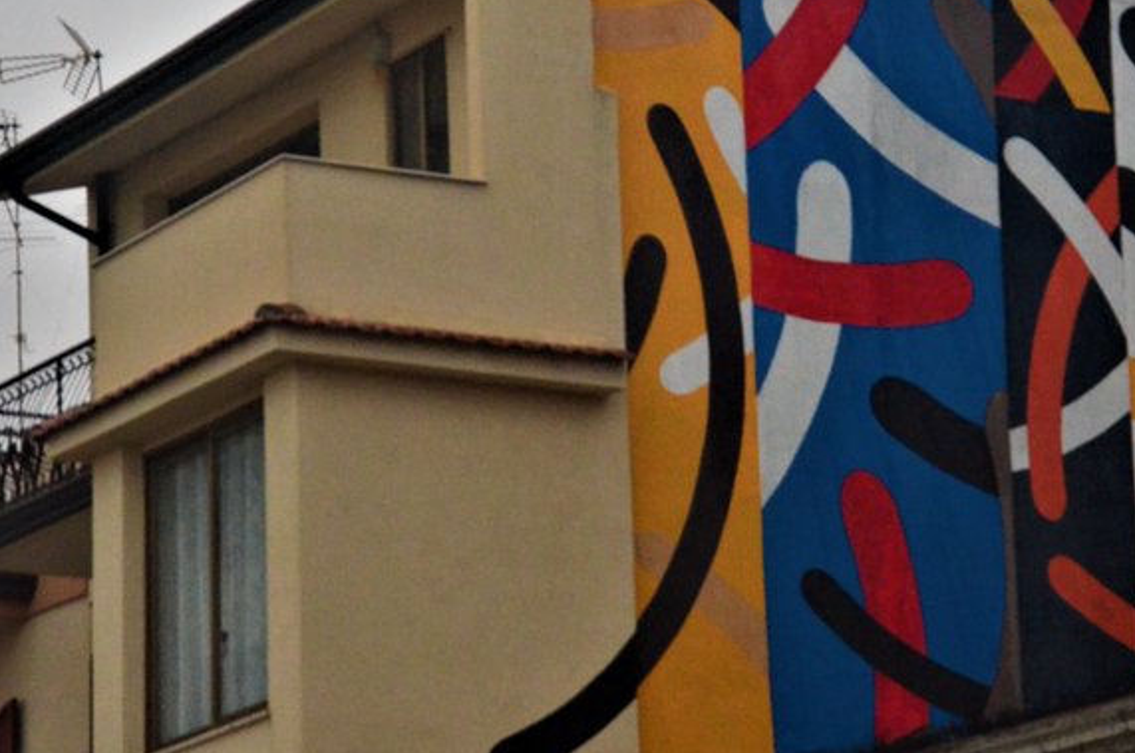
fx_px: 5289
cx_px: 731
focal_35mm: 168
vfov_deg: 8.1
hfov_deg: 12.2
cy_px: 374
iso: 5000
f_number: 7.1
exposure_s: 1/30
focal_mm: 80
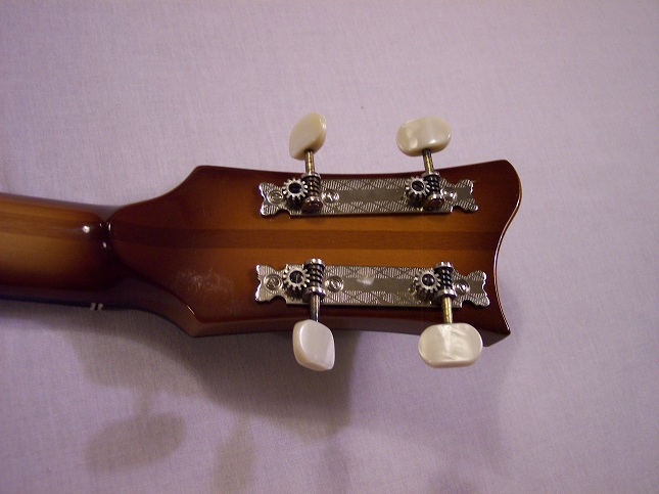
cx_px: 330
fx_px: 723
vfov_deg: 37.7
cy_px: 247
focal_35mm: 38
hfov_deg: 49.0
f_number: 2.8
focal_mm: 8
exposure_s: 1/30
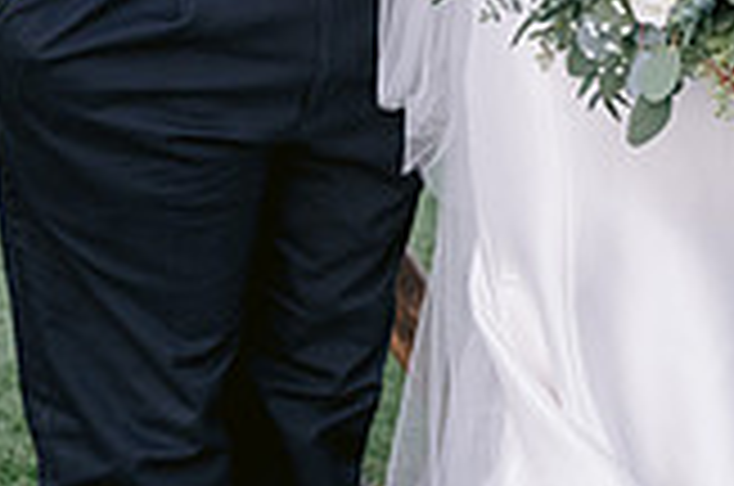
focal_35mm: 190
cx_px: 876
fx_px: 3866
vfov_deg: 7.0
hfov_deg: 10.7
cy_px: -322
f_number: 3.5
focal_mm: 50
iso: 800
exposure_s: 1/125
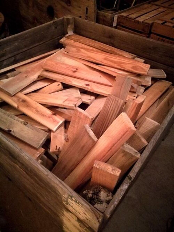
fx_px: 181
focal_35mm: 27
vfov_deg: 65.3
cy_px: 116
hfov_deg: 51.4
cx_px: 87
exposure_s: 1/16.7
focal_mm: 4.5
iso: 3200
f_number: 2.2
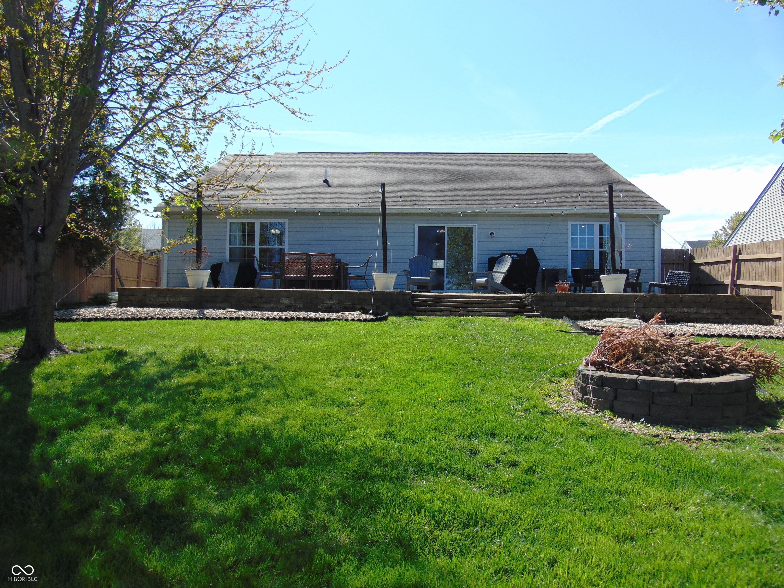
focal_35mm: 25
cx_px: 392
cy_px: 294
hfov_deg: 69.4
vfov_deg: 54.9
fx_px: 566
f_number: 3
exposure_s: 1/800
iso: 80
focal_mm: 4.5
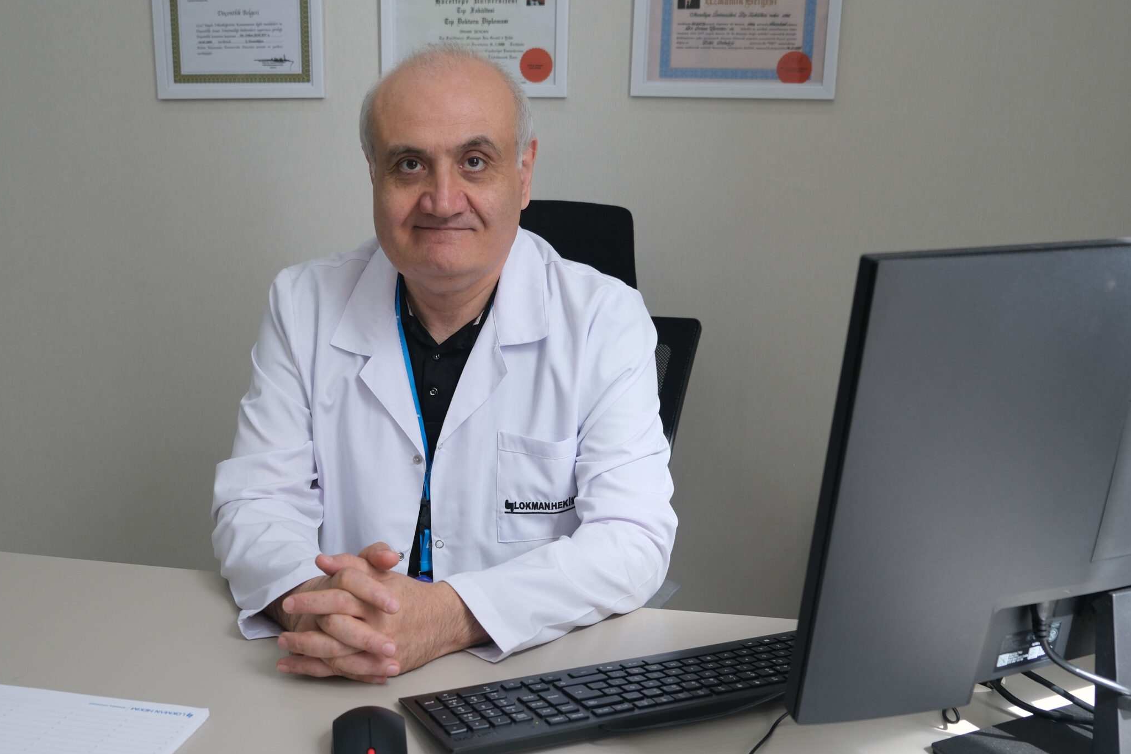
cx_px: 479
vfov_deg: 33.4
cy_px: 397
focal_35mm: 40
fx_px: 1257
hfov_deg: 48.3
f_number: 3.6
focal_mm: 21.4
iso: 320
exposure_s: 1/110
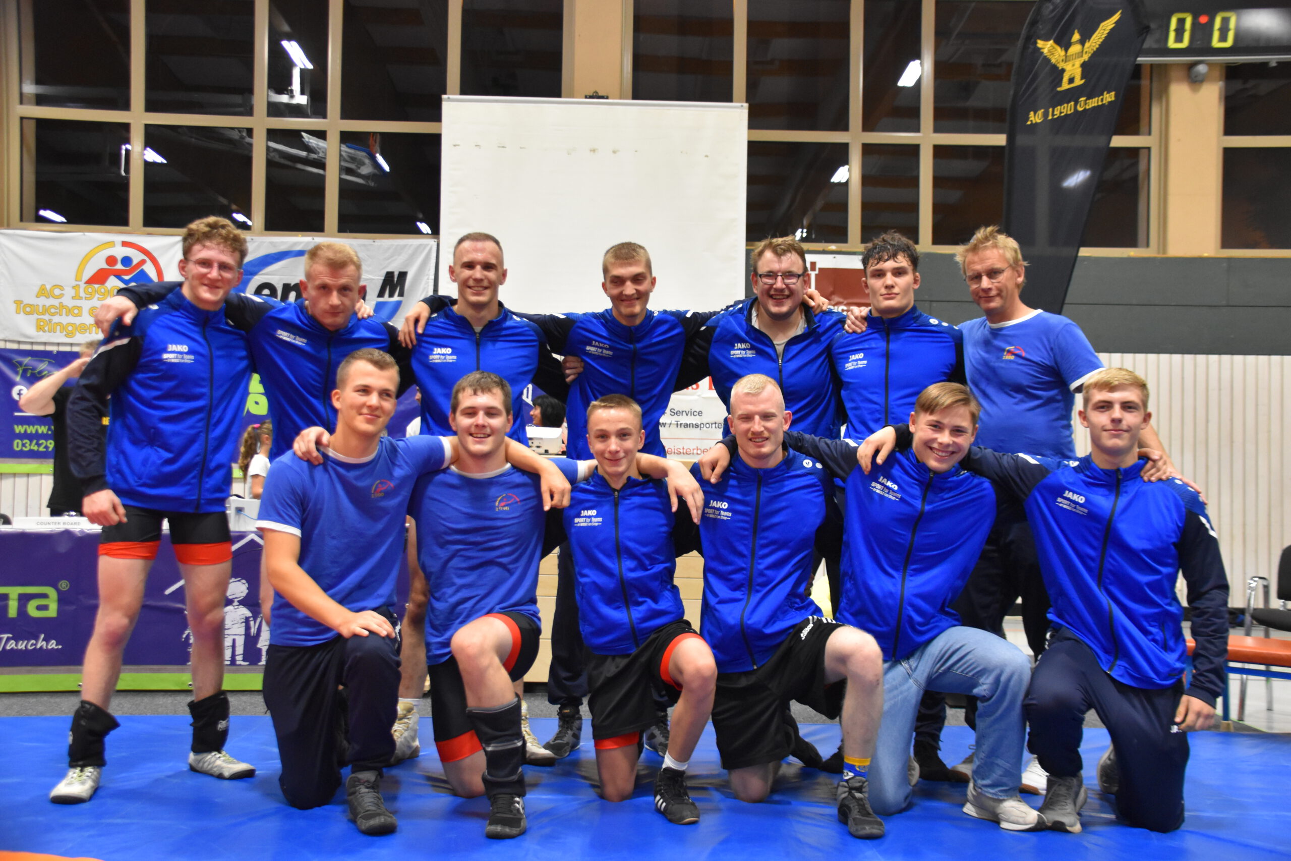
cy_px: 430
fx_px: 1399
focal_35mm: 39
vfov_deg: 34.2
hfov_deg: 49.6
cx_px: 646
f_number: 3.8
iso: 2200
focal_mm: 26
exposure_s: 1/125
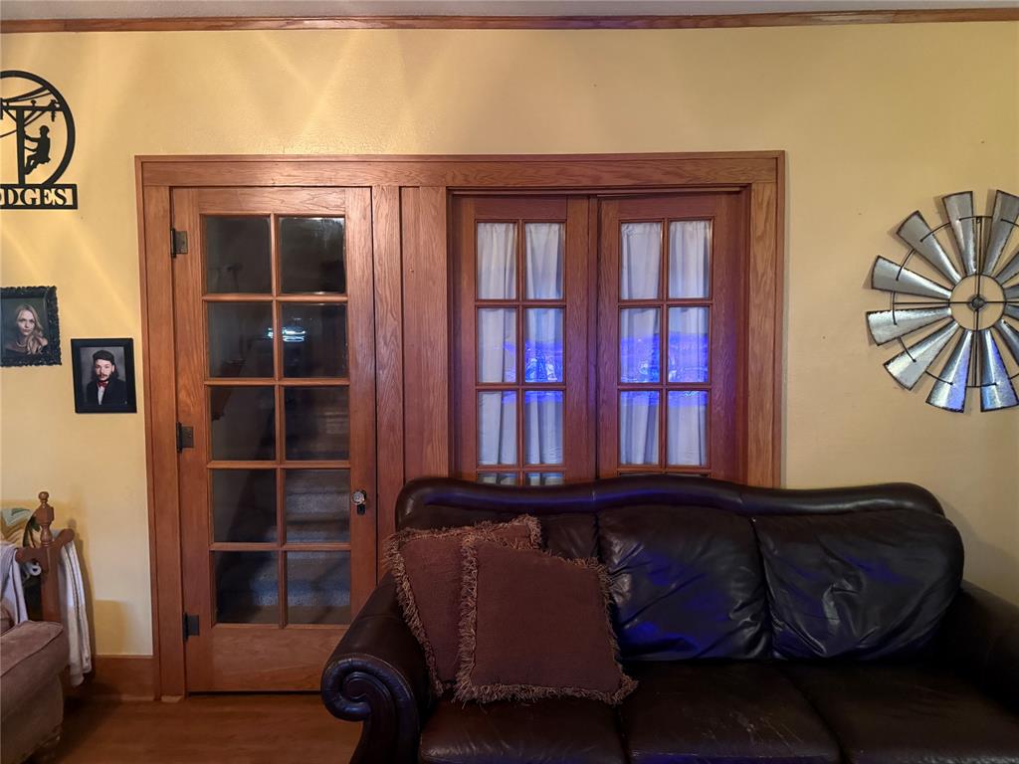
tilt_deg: -2.4
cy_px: 382
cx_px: 510
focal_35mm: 24
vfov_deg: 56.8
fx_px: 706
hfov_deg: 71.6
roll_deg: -1.6
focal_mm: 6.76
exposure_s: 1/30
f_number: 1.78
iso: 1000
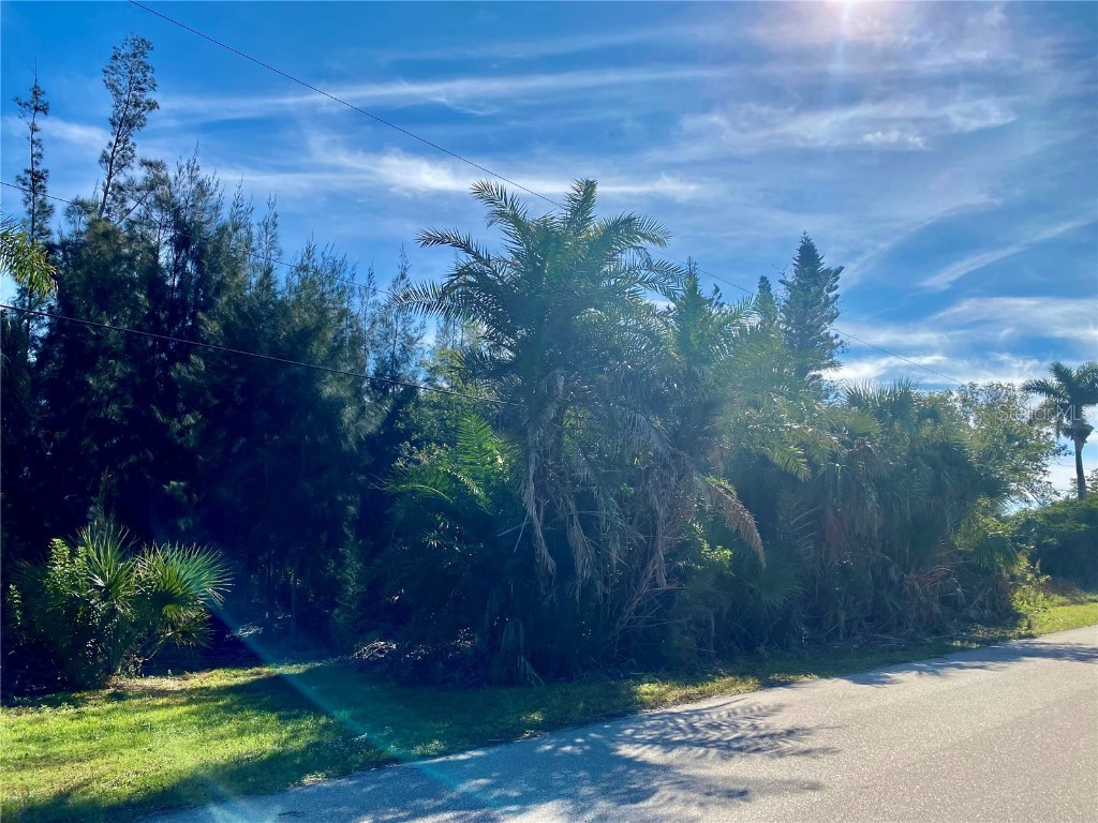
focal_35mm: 26
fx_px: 825
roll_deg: -0.3
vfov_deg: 53.1
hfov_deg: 67.3
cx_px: 549
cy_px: 412
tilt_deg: +8.9
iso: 32
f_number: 1.8
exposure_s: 1/5495
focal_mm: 4.25
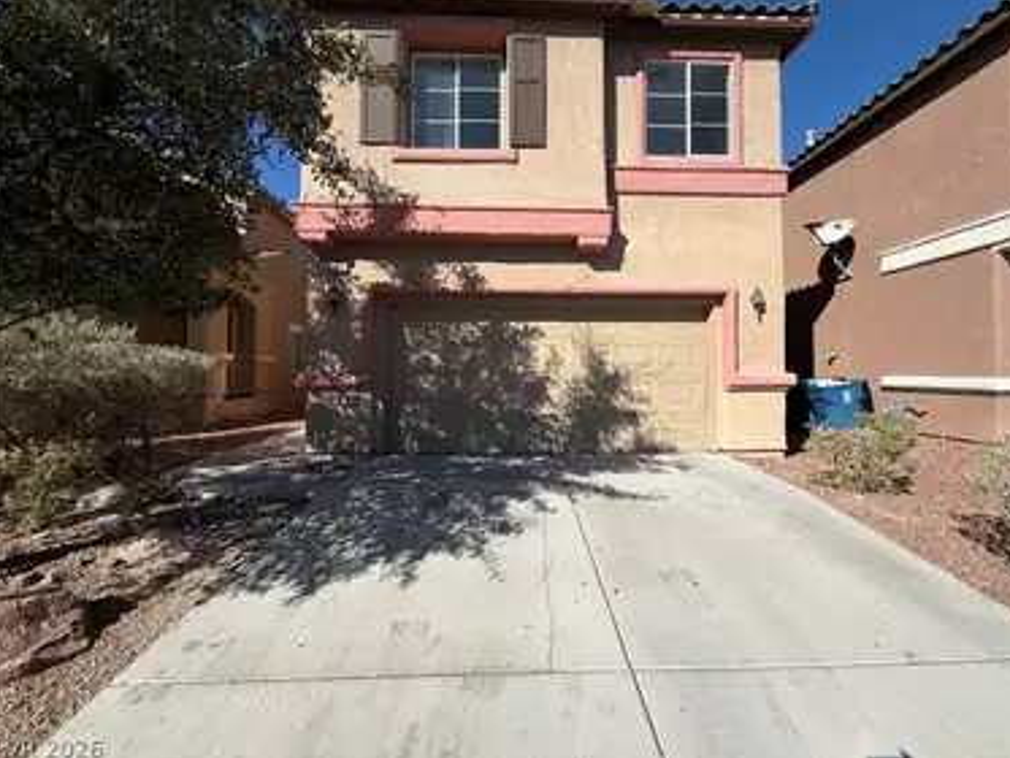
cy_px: 360
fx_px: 438
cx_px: 528
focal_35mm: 15
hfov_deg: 98.1
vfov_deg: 81.7
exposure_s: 1/1656
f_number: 2.2
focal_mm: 2.22
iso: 20
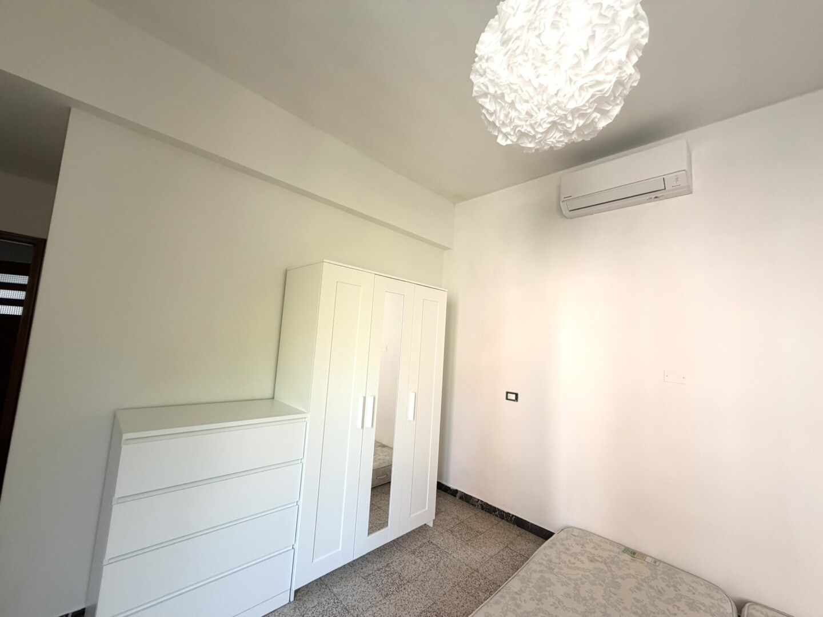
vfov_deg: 85.7
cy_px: 308
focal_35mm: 14
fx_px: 333
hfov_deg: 102.1
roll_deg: -4.3
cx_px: 412
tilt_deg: +5.5
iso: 200
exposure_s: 1/121
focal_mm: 2.22
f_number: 2.2
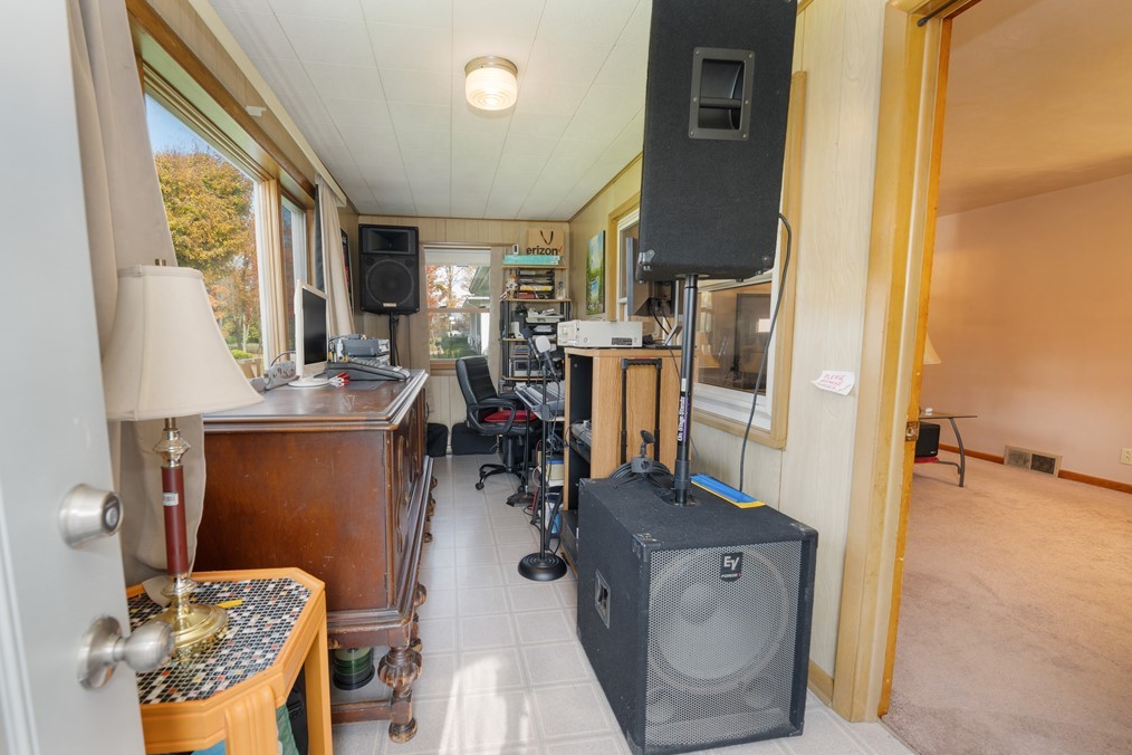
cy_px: 394
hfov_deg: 100.2
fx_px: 472
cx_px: 527
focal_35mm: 15
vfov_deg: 77.3
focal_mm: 14
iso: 200
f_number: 6.3
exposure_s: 1/80
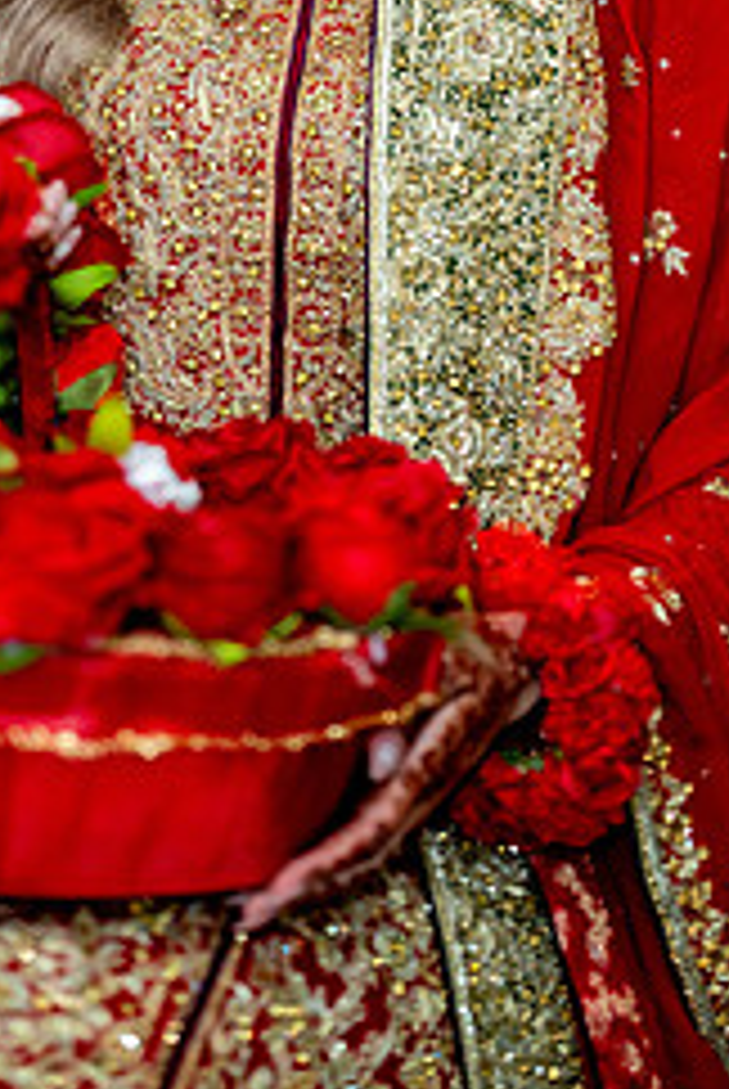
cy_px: 108
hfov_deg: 8.8
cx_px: 144
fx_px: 4725
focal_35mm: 156
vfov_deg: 13.0
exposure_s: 1/200
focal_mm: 84
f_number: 2
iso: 800
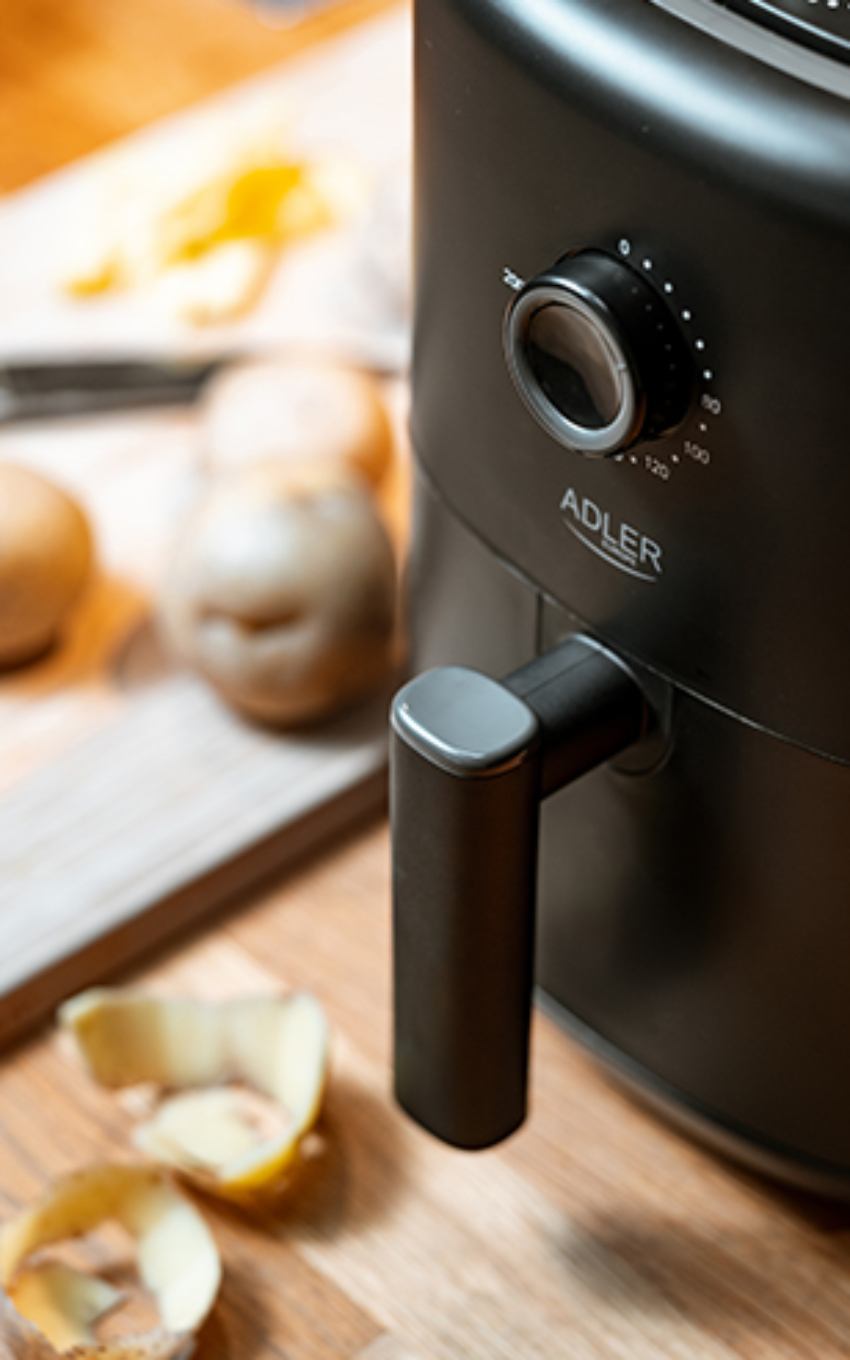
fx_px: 3448
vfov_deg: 22.3
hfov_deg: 14.1
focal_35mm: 93
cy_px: 676
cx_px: 437
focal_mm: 90
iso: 400
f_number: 3.5
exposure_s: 1/50
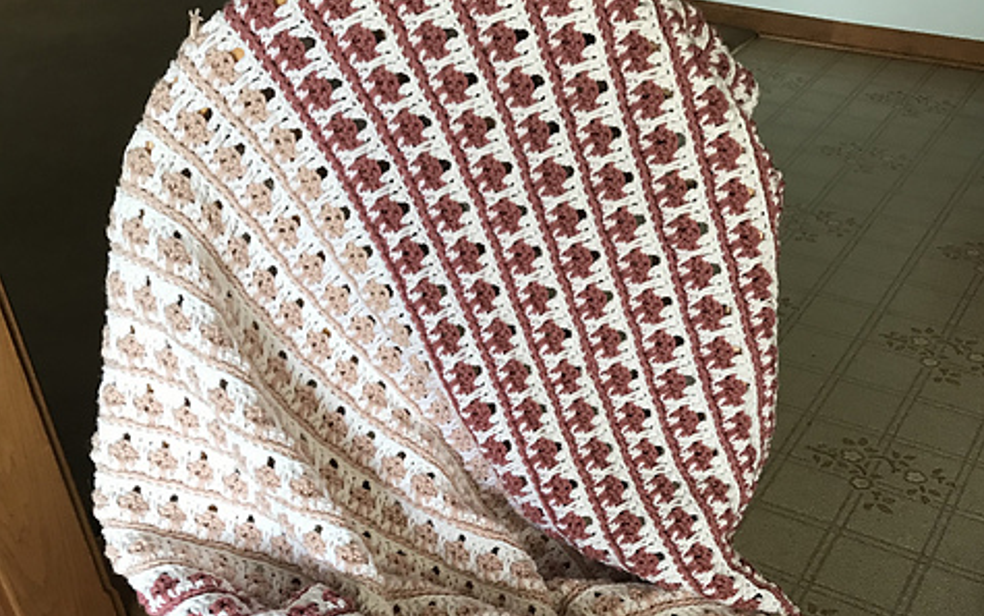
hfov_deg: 49.3
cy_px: 572
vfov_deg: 30.4
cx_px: 495
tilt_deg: -41.1
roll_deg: +2.6
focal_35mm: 40
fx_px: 1073
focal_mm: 3.99
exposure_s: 1/30
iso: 32
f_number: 1.8
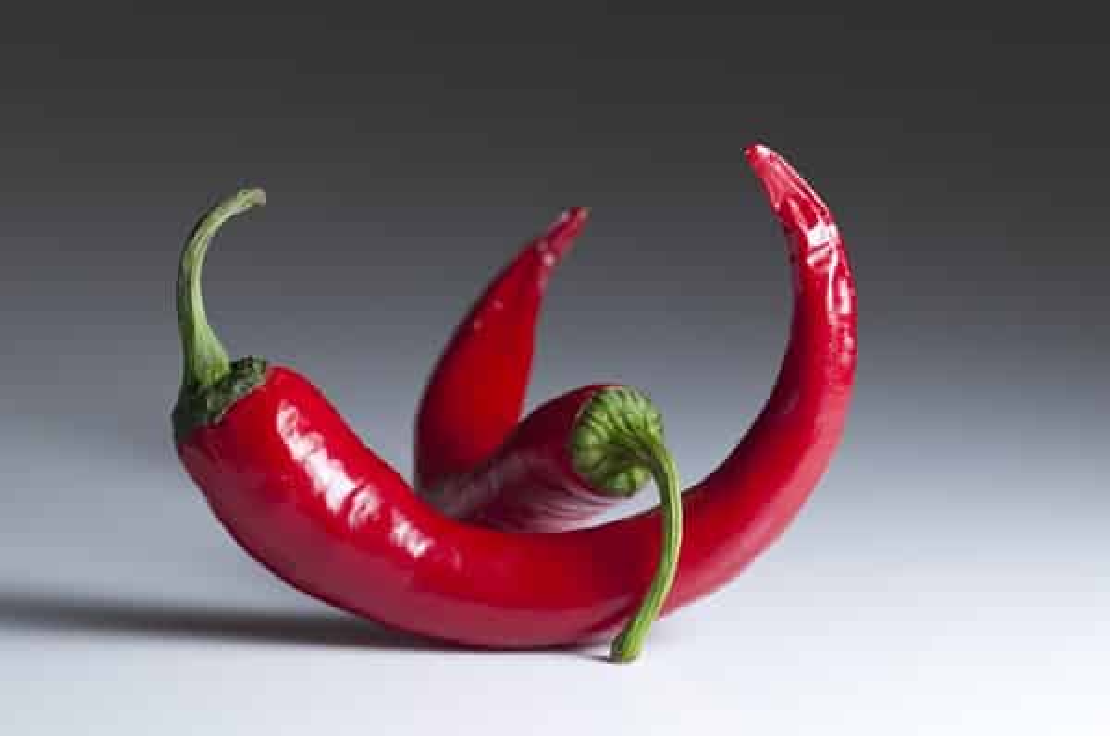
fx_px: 9235
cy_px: 368
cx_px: 555
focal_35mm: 300
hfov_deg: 6.9
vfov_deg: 4.6
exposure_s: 1/60
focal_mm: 200
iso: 200
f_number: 14
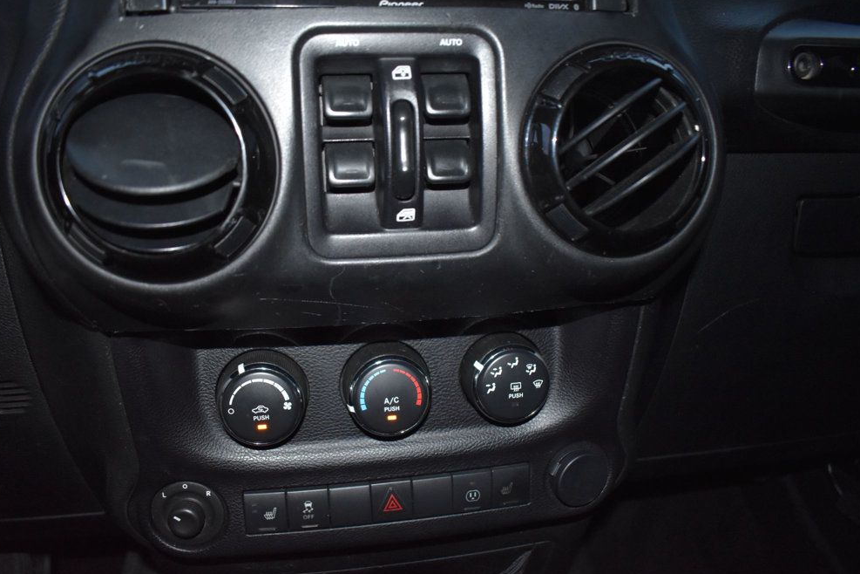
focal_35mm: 28
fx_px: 669
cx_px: 419
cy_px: 295
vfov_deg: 46.4
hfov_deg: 65.5
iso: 2000
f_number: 3.5
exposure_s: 1/60
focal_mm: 18
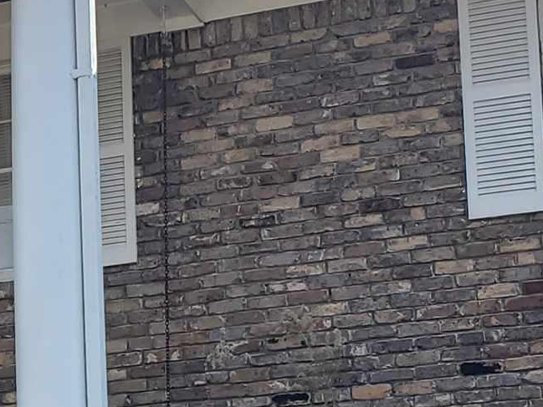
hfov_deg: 15.2
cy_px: 486
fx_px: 1930
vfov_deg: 11.8
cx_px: -170
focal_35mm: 123
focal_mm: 4.3
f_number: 2.4
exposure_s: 1/678
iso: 50
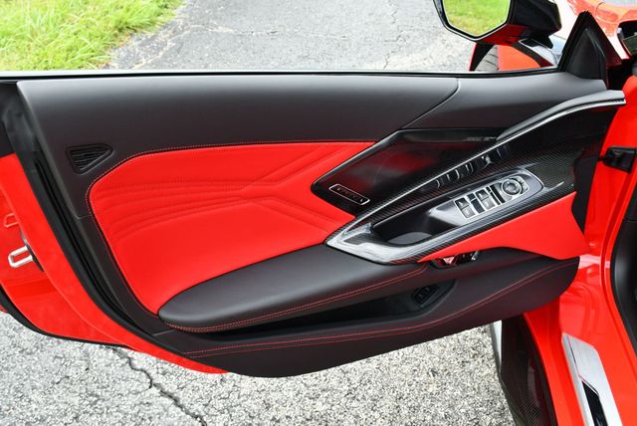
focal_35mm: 36
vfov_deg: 36.9
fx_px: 638
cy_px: 213
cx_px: 318
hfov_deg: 53.1
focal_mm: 18
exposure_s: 1/250
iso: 320
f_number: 5.6
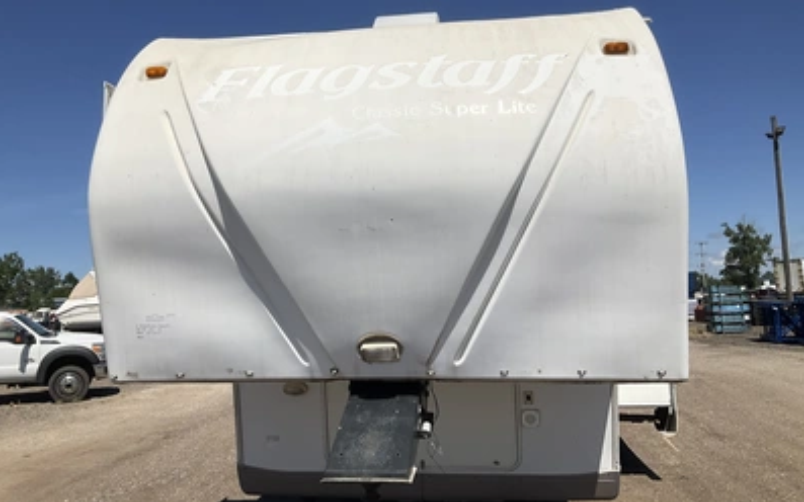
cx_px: 401
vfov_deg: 40.4
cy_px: 204
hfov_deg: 61.2
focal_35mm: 31
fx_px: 679
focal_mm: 3
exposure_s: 1/5814
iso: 25
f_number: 1.8
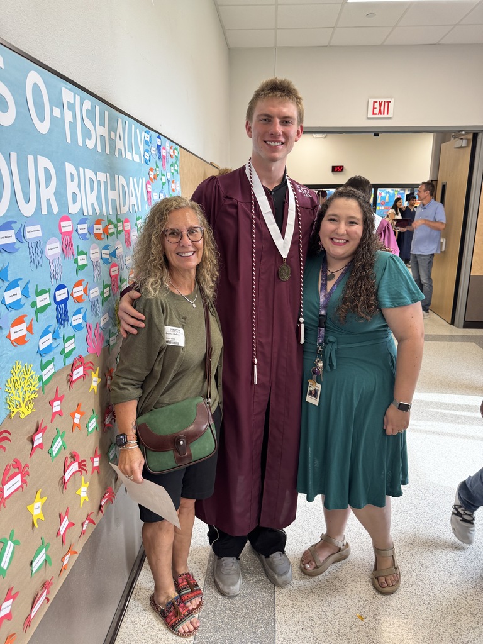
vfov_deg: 71.6
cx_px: 242
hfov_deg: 56.8
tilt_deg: -12.7
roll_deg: -0.7
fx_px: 446
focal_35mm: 24
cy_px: 322
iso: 125
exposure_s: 1/60
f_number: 1.78
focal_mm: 6.76
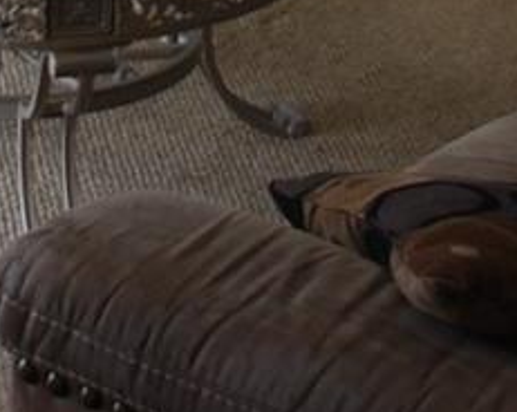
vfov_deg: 8.4
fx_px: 2520
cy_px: -657
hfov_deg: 11.7
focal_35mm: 165
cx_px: 215
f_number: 4
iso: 200
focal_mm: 18
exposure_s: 1/50
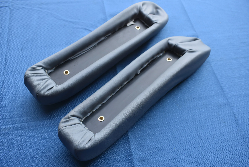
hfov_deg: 61.9
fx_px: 208
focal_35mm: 30
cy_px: 84
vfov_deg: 43.7
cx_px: 124
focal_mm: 20
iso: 200
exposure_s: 1/160
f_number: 5.6
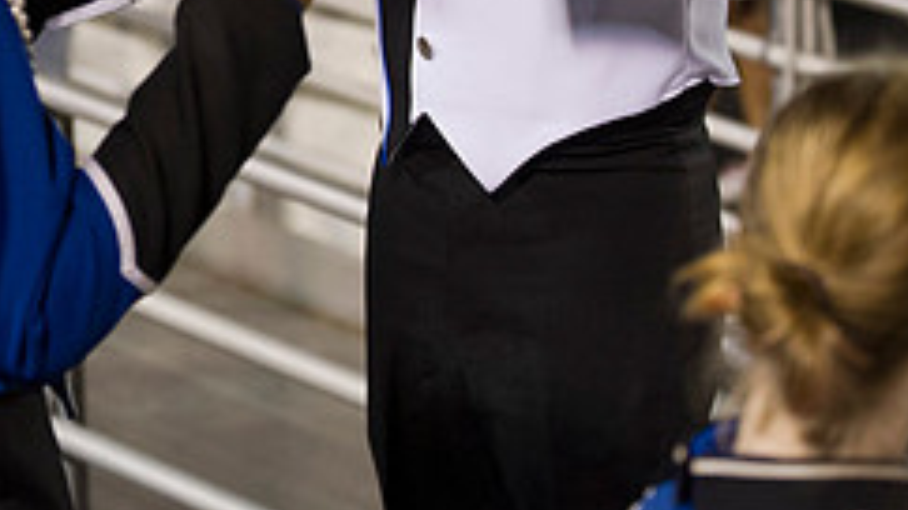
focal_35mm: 276
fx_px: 6644
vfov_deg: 4.4
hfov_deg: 7.8
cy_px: -206
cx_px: -56
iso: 4000
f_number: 4
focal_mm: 110
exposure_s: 1/80
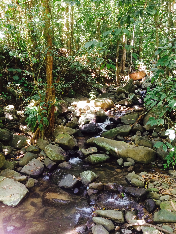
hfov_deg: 46.8
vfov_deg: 60.0
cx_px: 88
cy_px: 117
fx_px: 203
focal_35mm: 30
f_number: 2.2
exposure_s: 1/30
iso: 100
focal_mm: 4.12
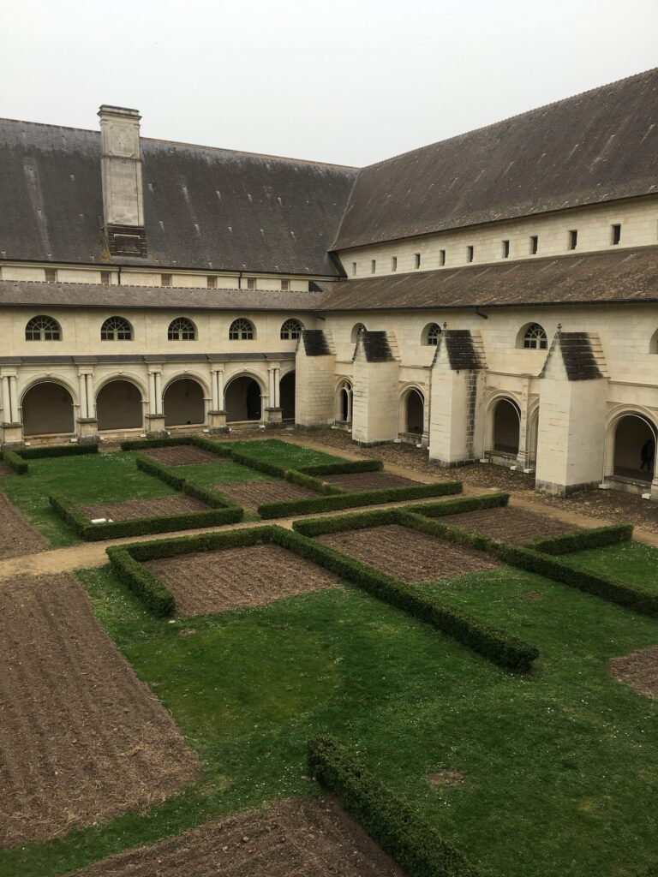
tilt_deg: -9.2
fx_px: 735
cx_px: 329
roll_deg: -0.7
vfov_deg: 61.7
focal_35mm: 29
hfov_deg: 48.2
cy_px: 438
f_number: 2.2
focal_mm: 4.15
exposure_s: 1/400
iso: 25
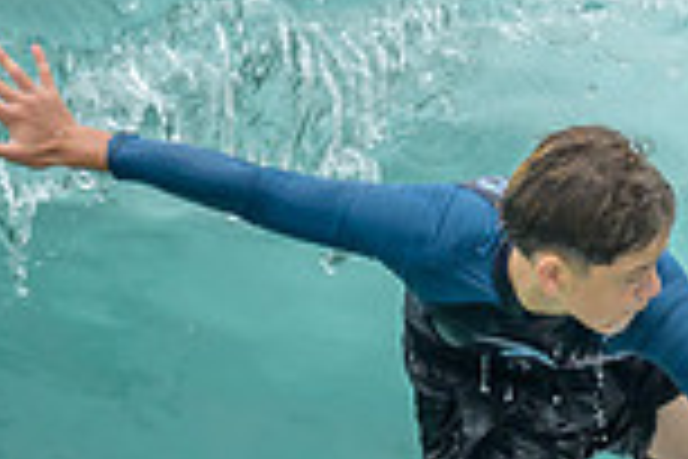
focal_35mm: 4363
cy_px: 225
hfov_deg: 0.5
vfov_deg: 0.3
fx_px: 83375
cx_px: 571
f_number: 6.3
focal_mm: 800
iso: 320
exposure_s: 1/2000
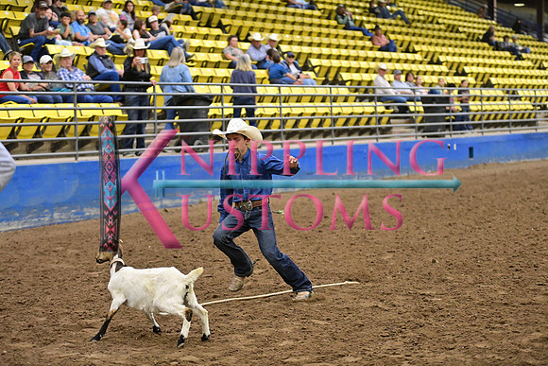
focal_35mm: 86
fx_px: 1309
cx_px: 274
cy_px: 183
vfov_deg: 15.9
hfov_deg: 23.6
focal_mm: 86
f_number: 2.8
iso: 6400
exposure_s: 1/640
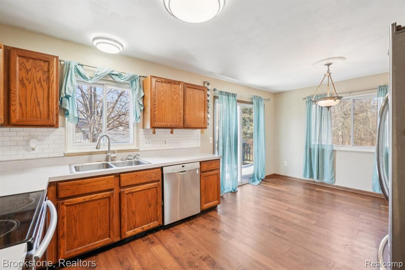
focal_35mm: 15
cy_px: 135
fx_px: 169
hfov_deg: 100.4
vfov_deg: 77.3
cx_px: 202
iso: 400
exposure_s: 1/30
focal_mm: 10
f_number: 8
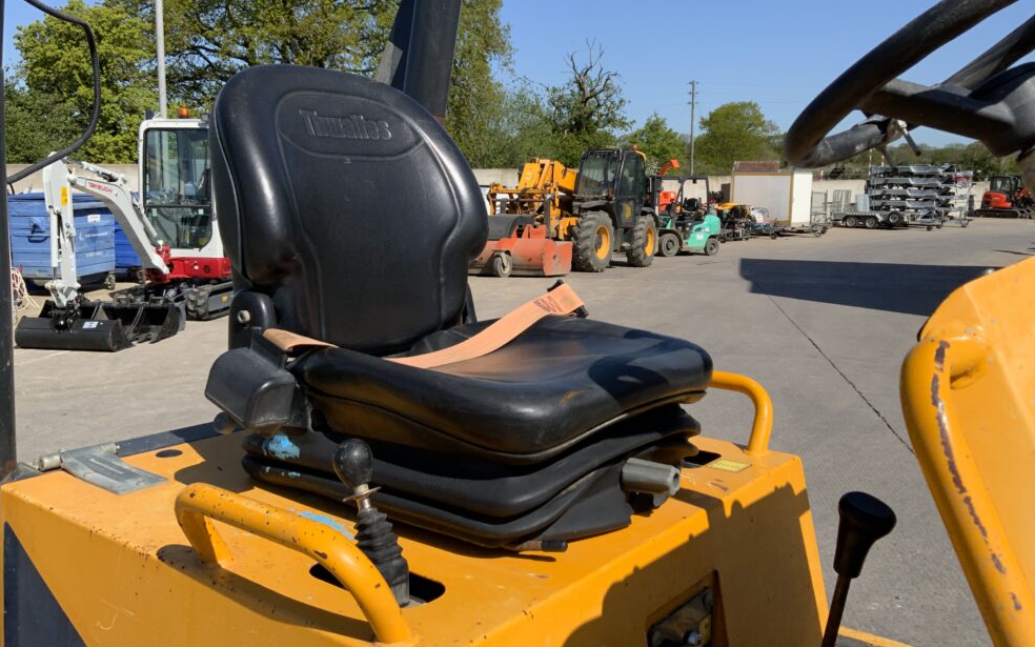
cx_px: 521
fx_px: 903
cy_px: 281
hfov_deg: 59.7
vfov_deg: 39.4
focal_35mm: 32
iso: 16
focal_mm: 3
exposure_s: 1/1912
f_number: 1.8
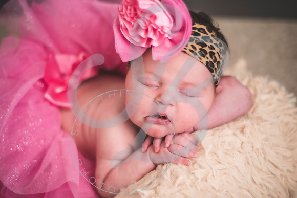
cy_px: 99
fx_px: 413
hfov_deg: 39.6
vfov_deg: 27.0
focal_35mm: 50
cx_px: 148
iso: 1250
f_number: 1.8
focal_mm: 50
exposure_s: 1/125
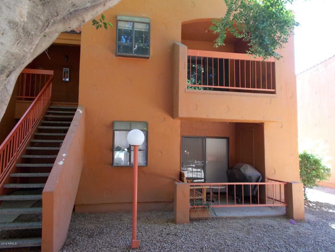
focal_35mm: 26
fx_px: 252
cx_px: 168
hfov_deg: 67.3
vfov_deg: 53.1
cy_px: 126
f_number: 3.2
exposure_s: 1/30
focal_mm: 4.6
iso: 80
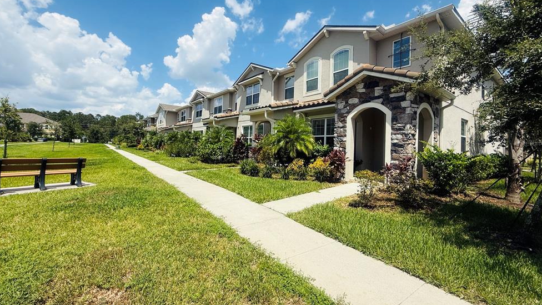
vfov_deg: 67.0
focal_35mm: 16
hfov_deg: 99.4
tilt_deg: +2.0
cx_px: 269
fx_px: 230
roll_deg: -2.2
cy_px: 143
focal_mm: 2.22
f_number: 2.2
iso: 50
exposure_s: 1/2410
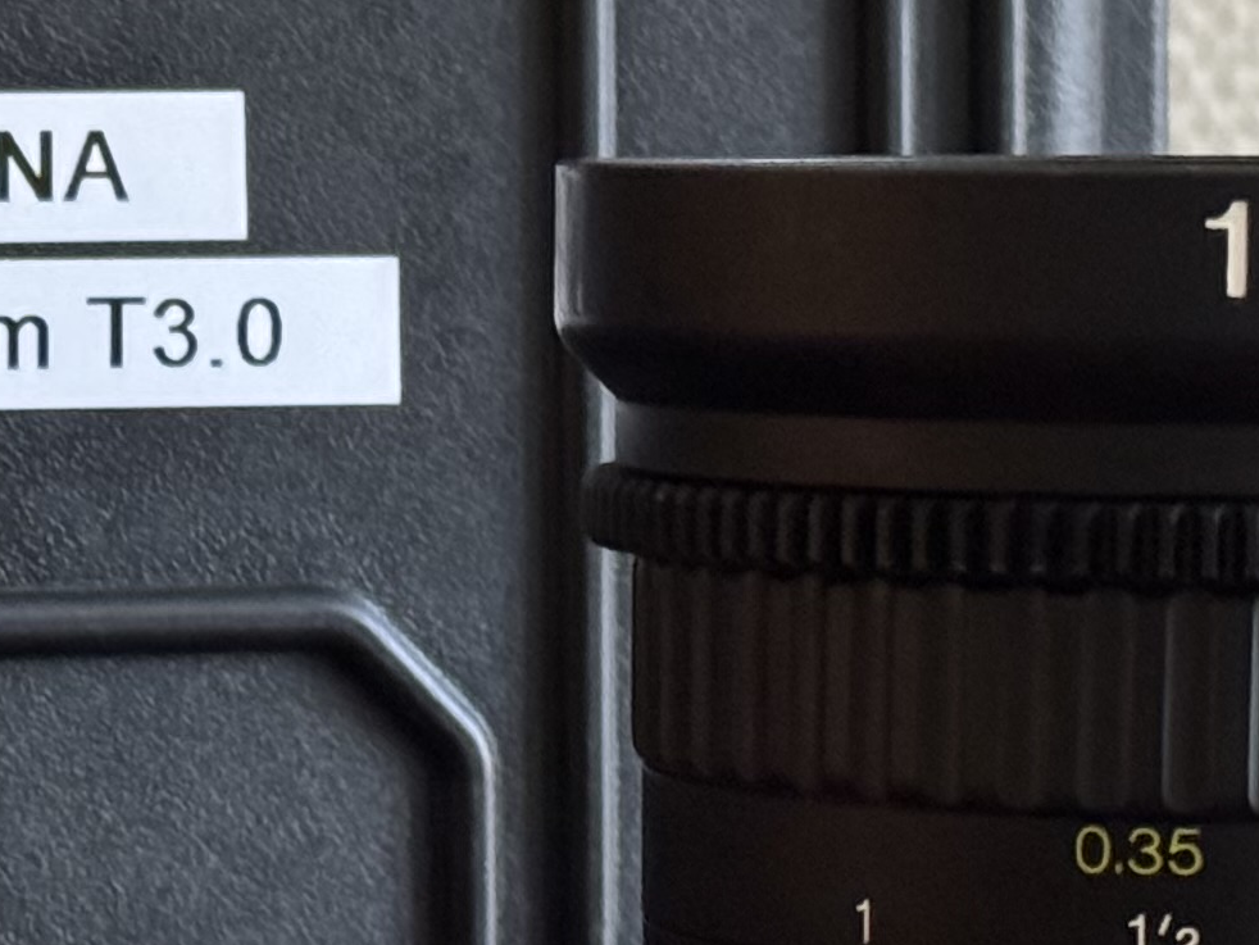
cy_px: 540
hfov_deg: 10.0
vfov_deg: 7.5
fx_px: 7167
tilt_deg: -3.1
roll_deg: +0.0
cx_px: 291
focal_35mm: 197
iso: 640
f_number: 1.78
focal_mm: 6.76
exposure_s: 1/30
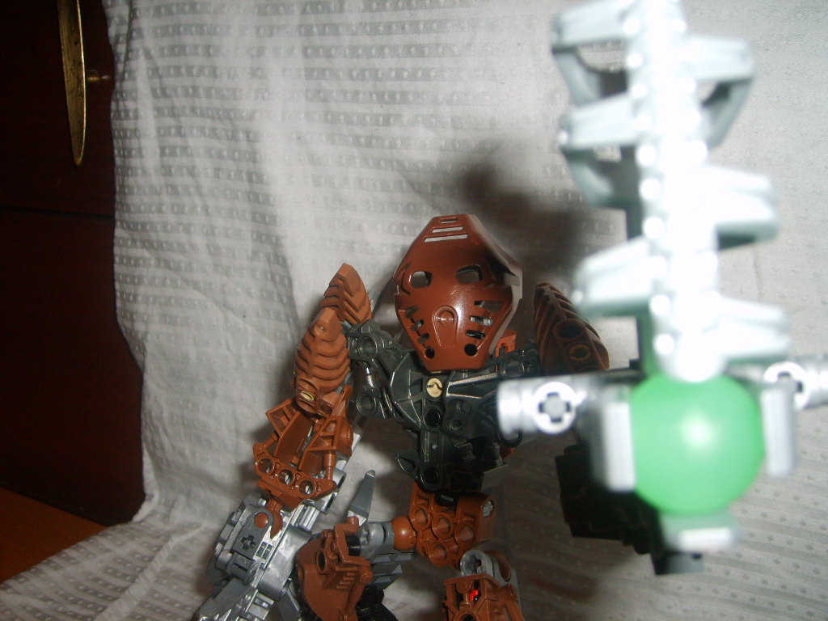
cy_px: 310
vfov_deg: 40.7
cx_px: 414
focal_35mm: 35
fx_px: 837
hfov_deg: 52.6
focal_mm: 5.8
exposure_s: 1/45
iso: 100
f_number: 2.8
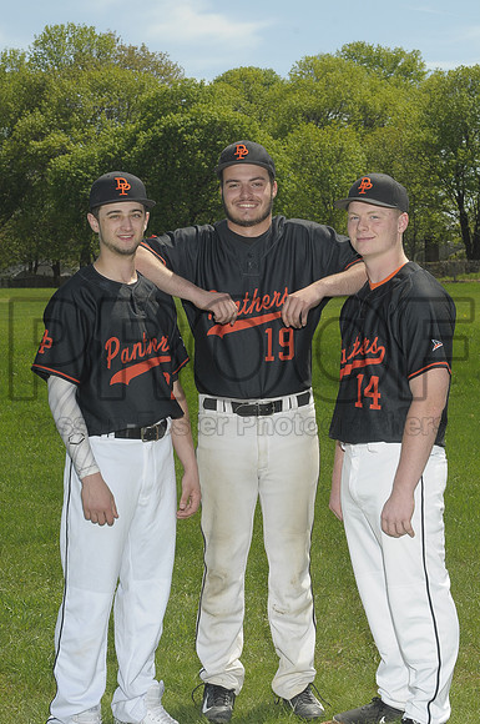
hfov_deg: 15.7
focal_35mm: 87
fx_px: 1745
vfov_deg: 23.4
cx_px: 240
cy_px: 362
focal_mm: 58
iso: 200
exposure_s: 1/250
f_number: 11
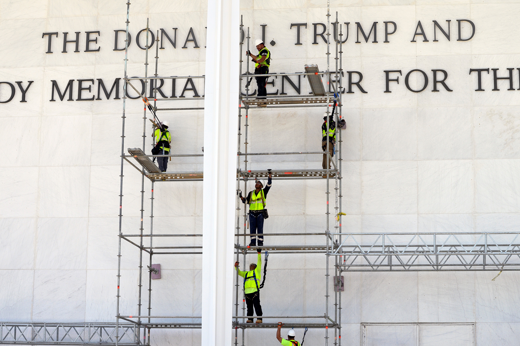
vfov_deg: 11.2
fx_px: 1761
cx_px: 265
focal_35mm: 122
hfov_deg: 16.8
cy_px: 191
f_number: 7.1
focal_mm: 102
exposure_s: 1/500
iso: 400
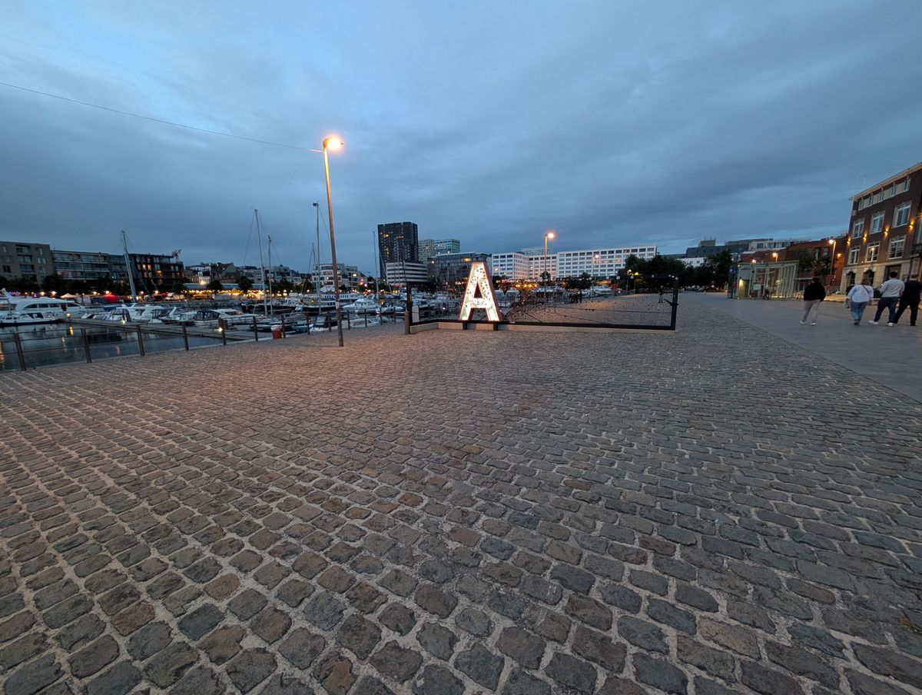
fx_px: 320
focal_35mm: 12
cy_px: 348
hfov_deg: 110.4
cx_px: 461
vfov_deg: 94.7
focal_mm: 2.02
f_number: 1.7
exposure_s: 1/23.8
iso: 248
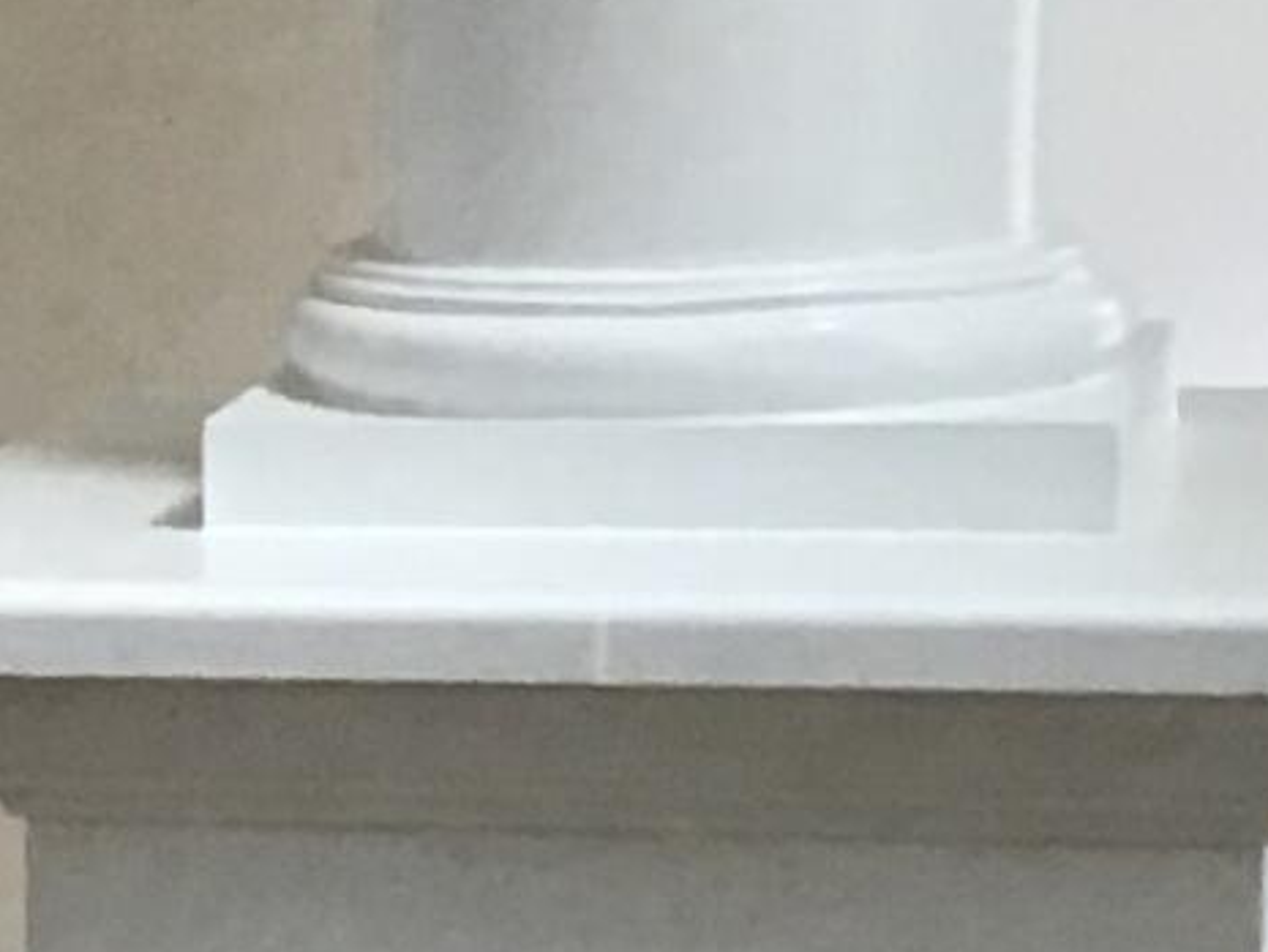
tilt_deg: -12.9
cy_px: 955
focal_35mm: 200
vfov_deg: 7.4
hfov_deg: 9.3
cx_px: -1148
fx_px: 7328
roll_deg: +1.9
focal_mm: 3.3
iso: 40
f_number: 2.4
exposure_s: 1/30
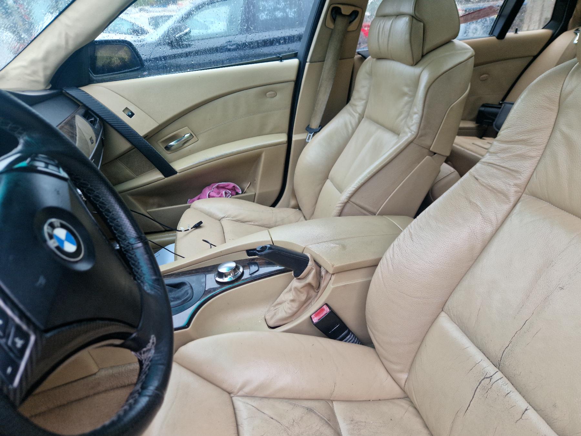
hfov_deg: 73.9
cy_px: 218
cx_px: 290
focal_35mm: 23
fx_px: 386
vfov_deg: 58.9
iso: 50
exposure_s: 1/50
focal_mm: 5.4
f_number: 1.8
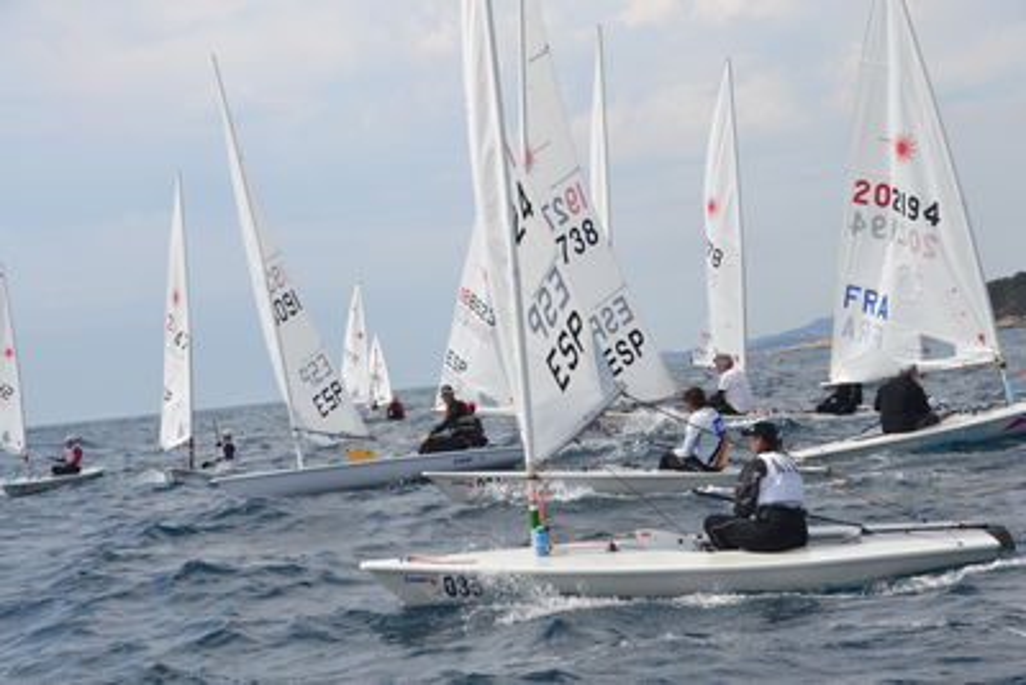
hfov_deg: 24.6
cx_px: 513
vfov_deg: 16.6
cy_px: 342
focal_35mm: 82
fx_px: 2352
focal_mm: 55
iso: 100
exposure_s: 1/320
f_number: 9
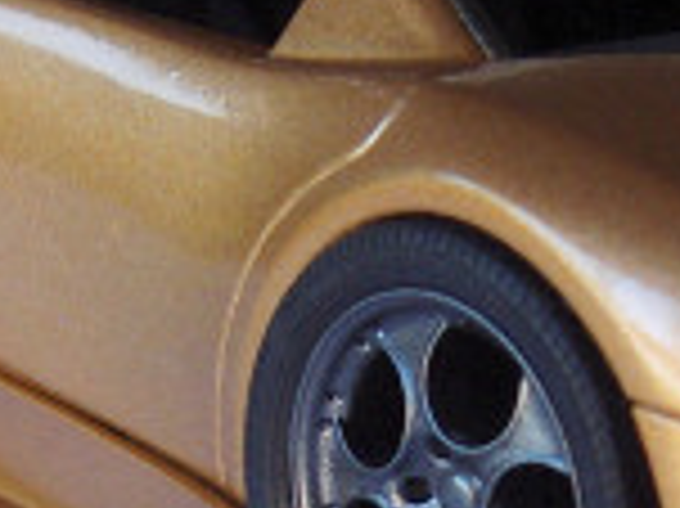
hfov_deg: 9.5
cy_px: 679
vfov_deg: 7.1
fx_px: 4063
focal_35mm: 207
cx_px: 563
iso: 166
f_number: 2.8
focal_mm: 8
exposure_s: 1/102
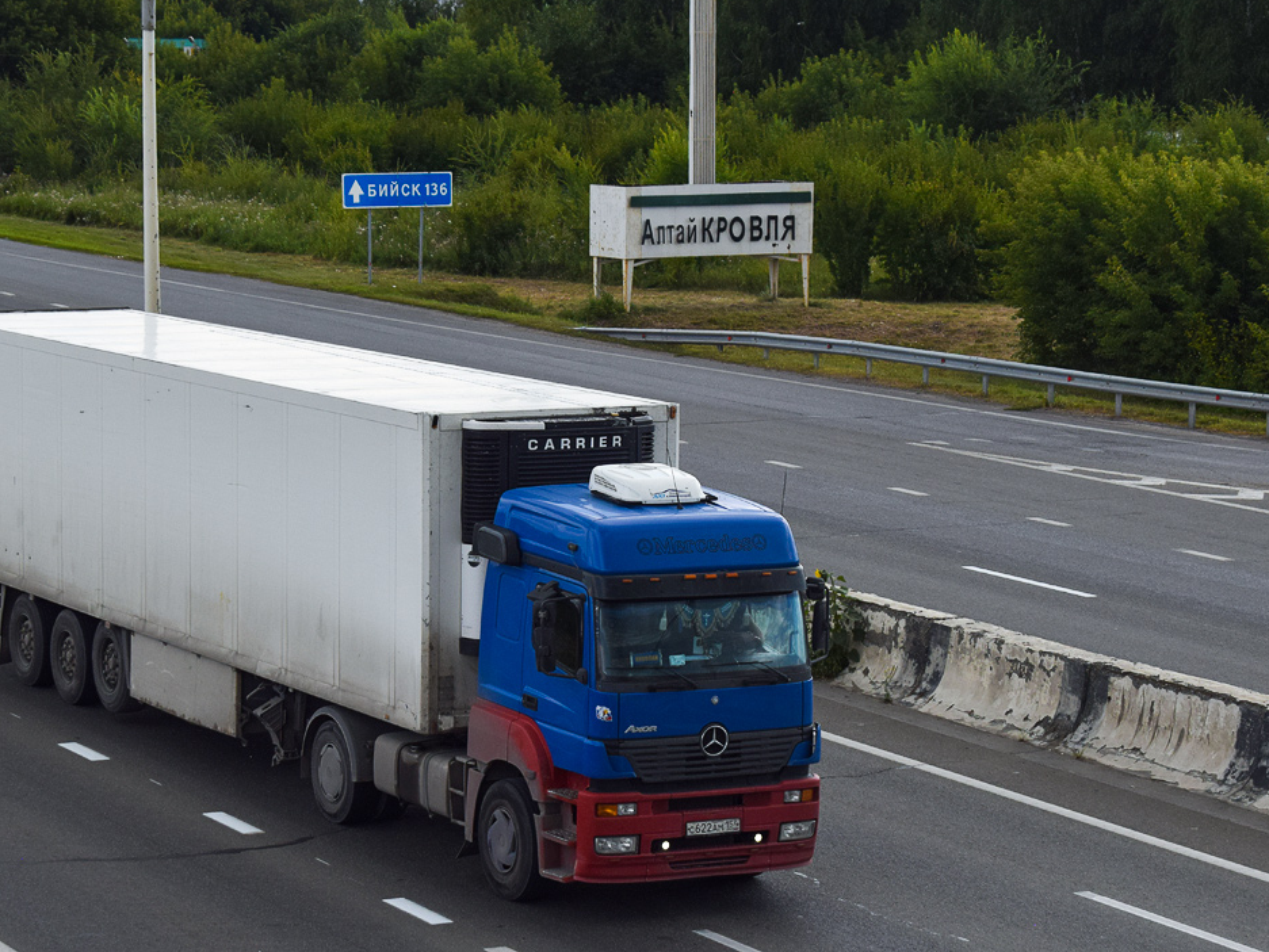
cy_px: 511
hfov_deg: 19.3
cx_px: 494
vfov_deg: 14.6
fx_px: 3726
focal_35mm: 102
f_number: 7.1
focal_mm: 55
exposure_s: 1/1250
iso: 400
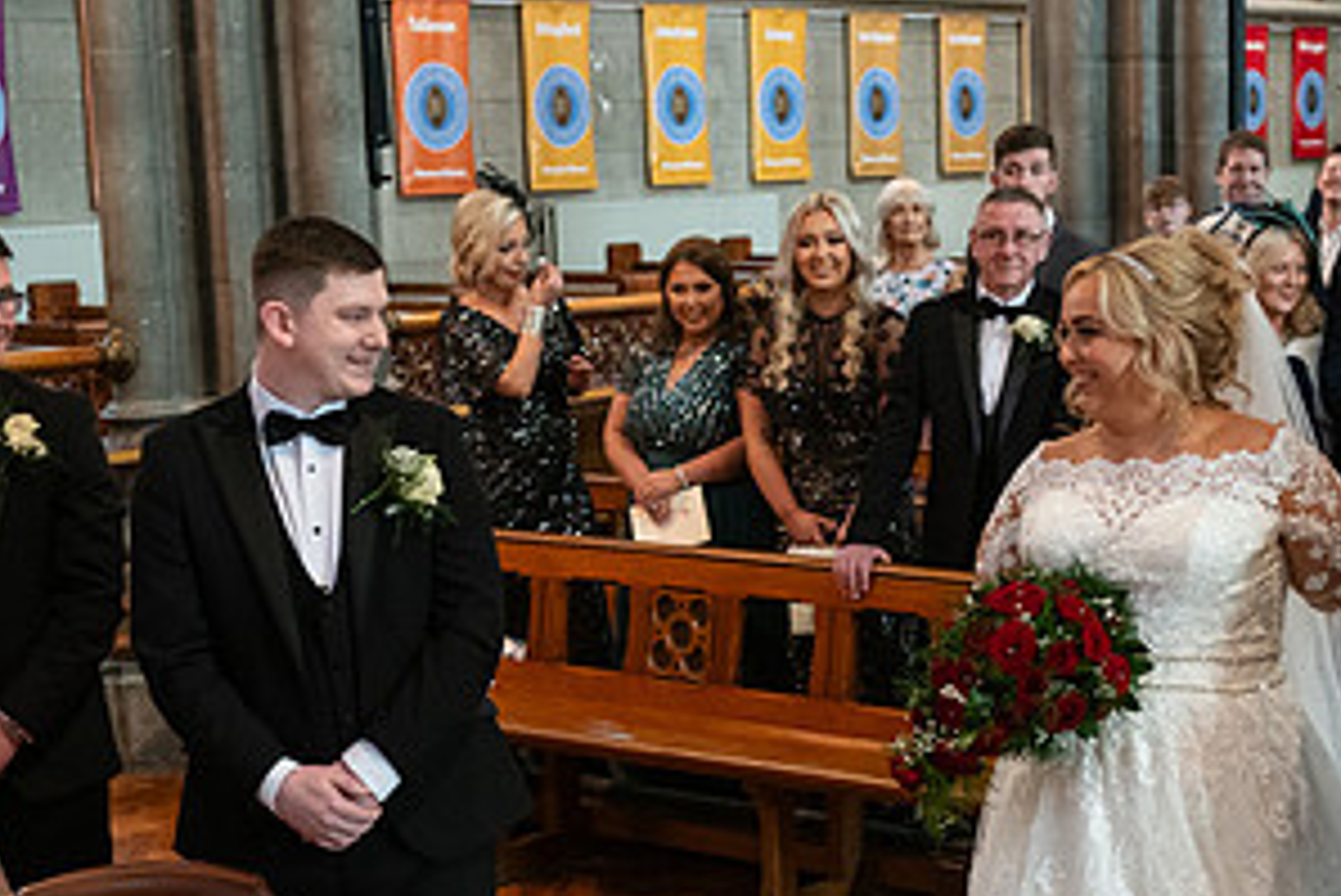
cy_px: 570
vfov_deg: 19.4
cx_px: 900
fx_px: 2609
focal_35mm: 70
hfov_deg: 28.6
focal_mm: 36
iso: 1250
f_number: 3.5
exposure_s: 1/160
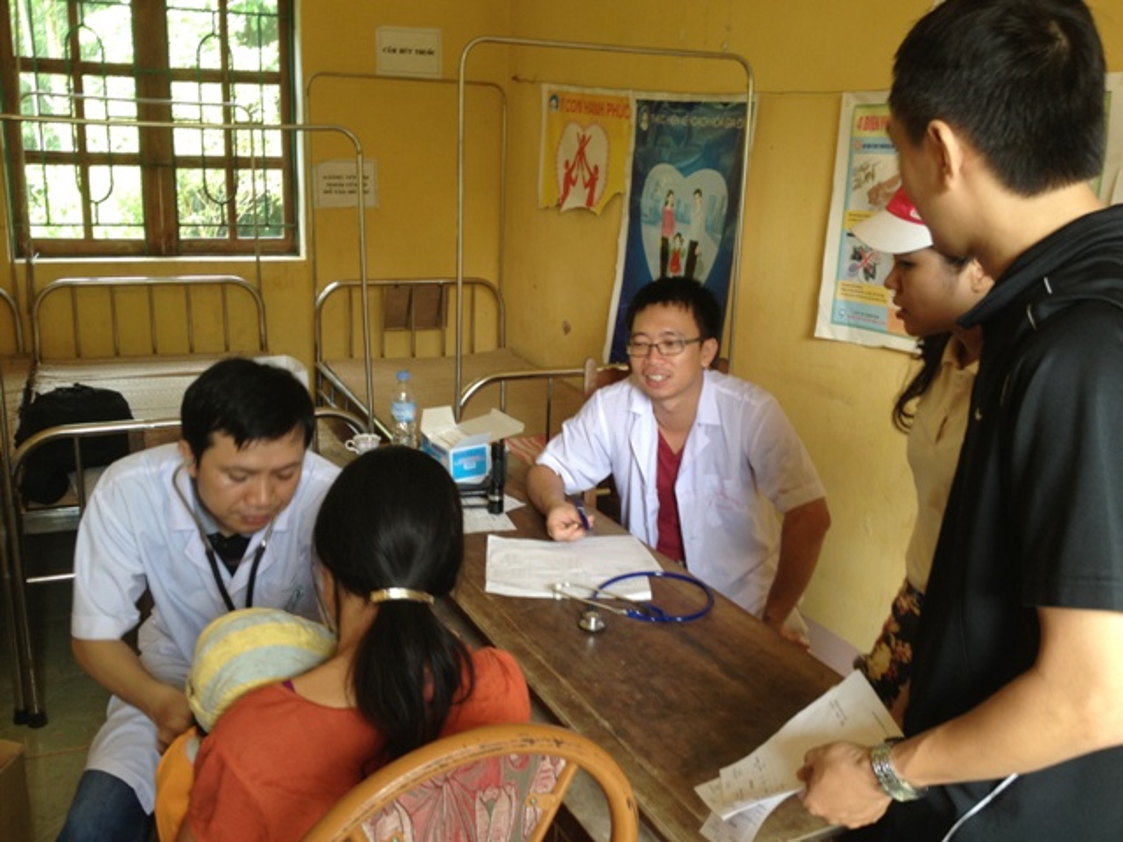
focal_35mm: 35
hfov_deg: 52.6
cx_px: 562
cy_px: 421
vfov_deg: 40.7
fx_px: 1135
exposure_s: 1/30
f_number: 2.4
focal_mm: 4.28
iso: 64
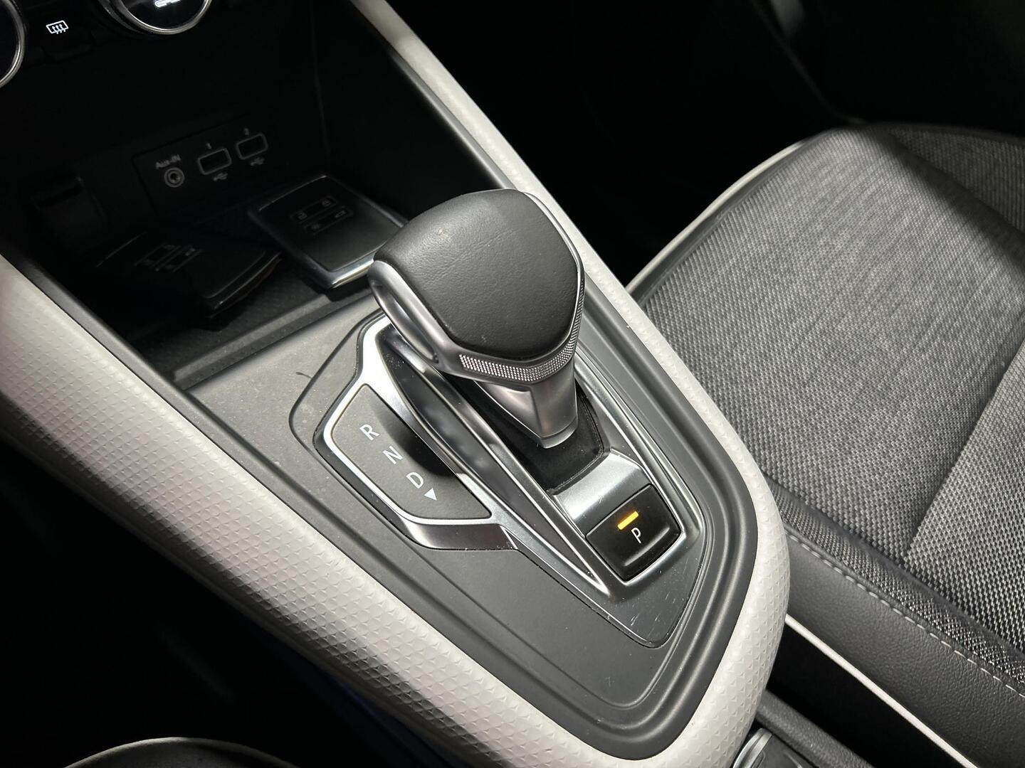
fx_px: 770
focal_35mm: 26
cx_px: 512
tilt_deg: -49.4
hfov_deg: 67.3
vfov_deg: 53.1
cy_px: 384
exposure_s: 1/50
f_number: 1.5
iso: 400
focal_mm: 5.7
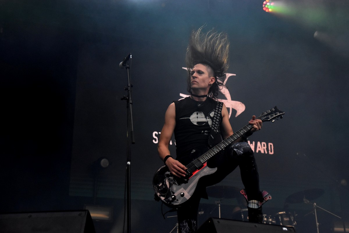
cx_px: 174
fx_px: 523
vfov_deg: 25.1
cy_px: 116
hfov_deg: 36.9
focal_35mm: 54
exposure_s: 1/6400
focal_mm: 36
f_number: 2.8
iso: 2000
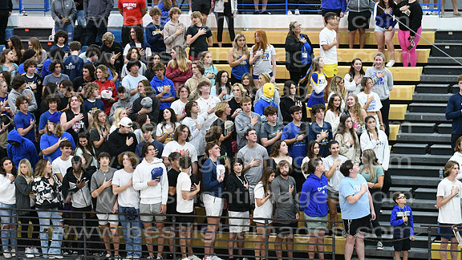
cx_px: 231
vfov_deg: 8.9
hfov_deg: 15.8
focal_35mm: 136
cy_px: 145
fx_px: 1666
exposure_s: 1/800
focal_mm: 86
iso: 12800
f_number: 3.5
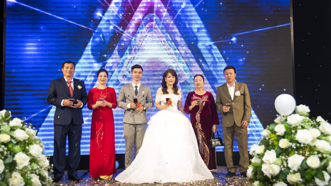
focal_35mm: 40
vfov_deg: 29.7
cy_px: 77
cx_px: 165
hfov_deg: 50.5
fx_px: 351
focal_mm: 38
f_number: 4
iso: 1100
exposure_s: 1/250
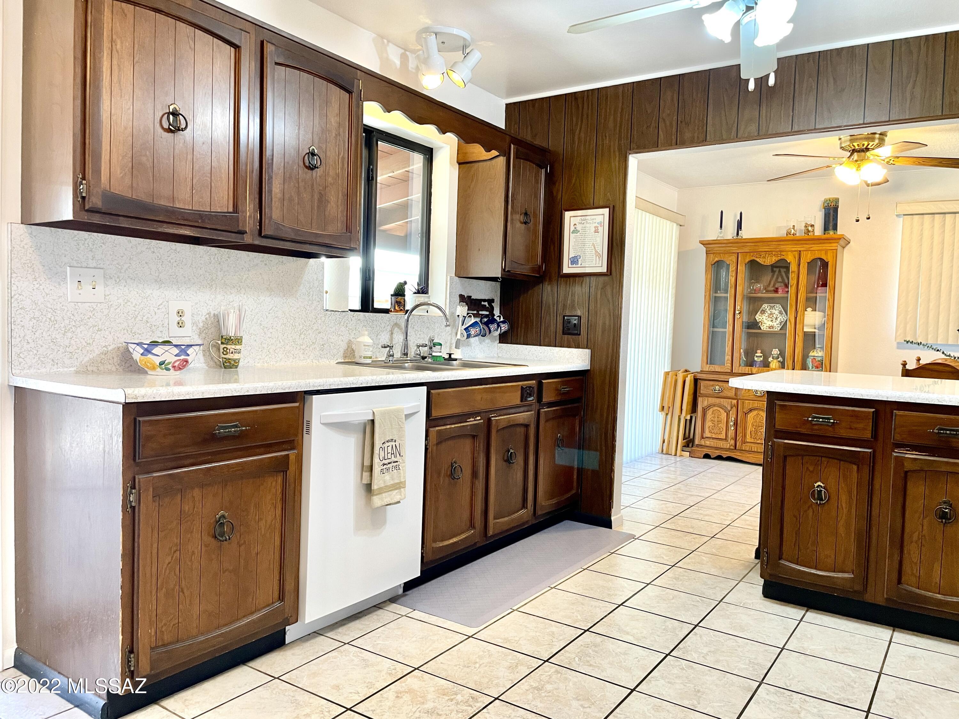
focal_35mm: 26
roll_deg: -1.8
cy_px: 360
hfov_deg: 67.3
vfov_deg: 53.1
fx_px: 720
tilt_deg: -2.3
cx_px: 480
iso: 100
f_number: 1.6
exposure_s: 1/60
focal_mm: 4.2
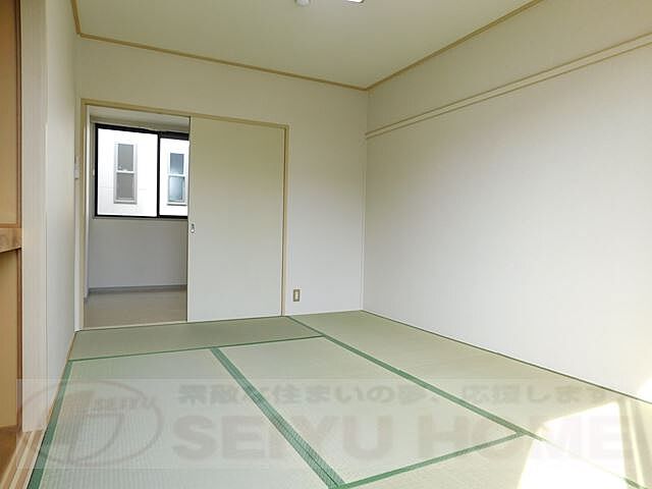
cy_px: 244
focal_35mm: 23
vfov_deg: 58.9
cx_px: 326
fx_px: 433
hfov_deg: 73.9
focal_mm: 4
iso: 125
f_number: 3
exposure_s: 1/100
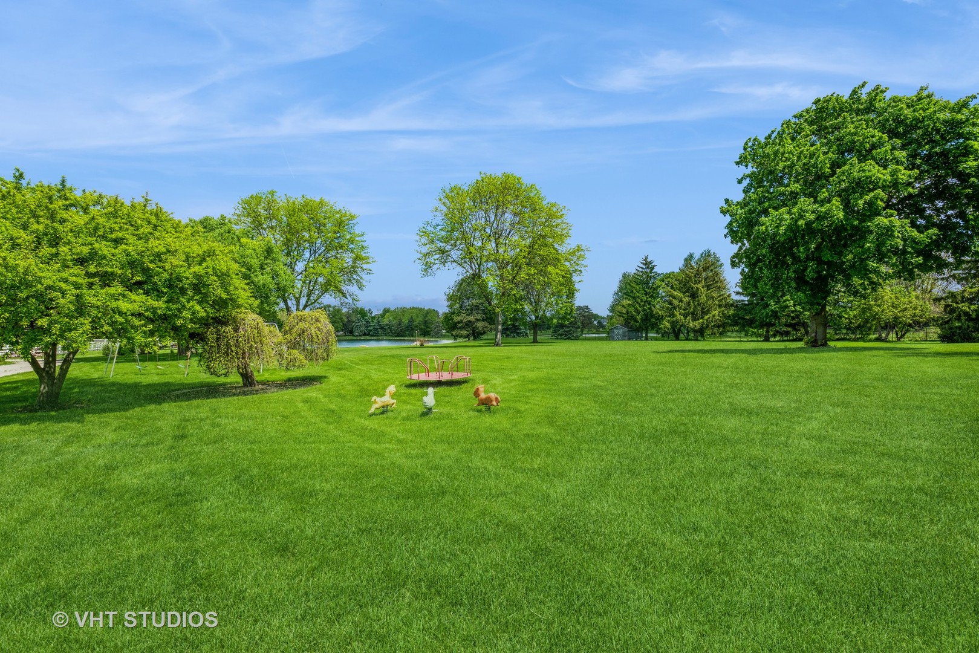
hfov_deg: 93.3
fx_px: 462
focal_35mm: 17
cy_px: 326
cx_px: 490
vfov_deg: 70.5
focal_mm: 17
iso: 400
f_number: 8
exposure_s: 1/800
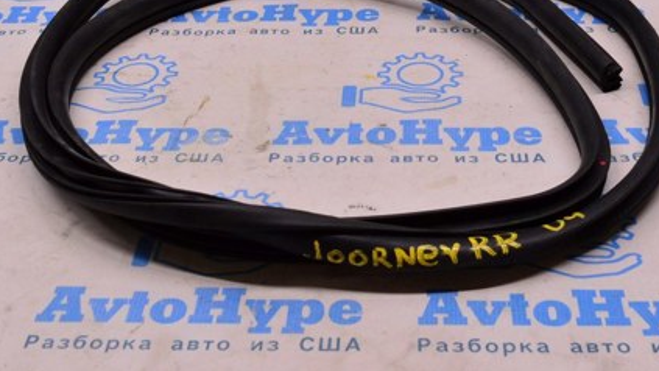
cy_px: 48
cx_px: 343
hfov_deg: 30.7
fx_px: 1202
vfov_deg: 17.3
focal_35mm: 69
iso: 1600
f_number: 8
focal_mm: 29
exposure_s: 1/125
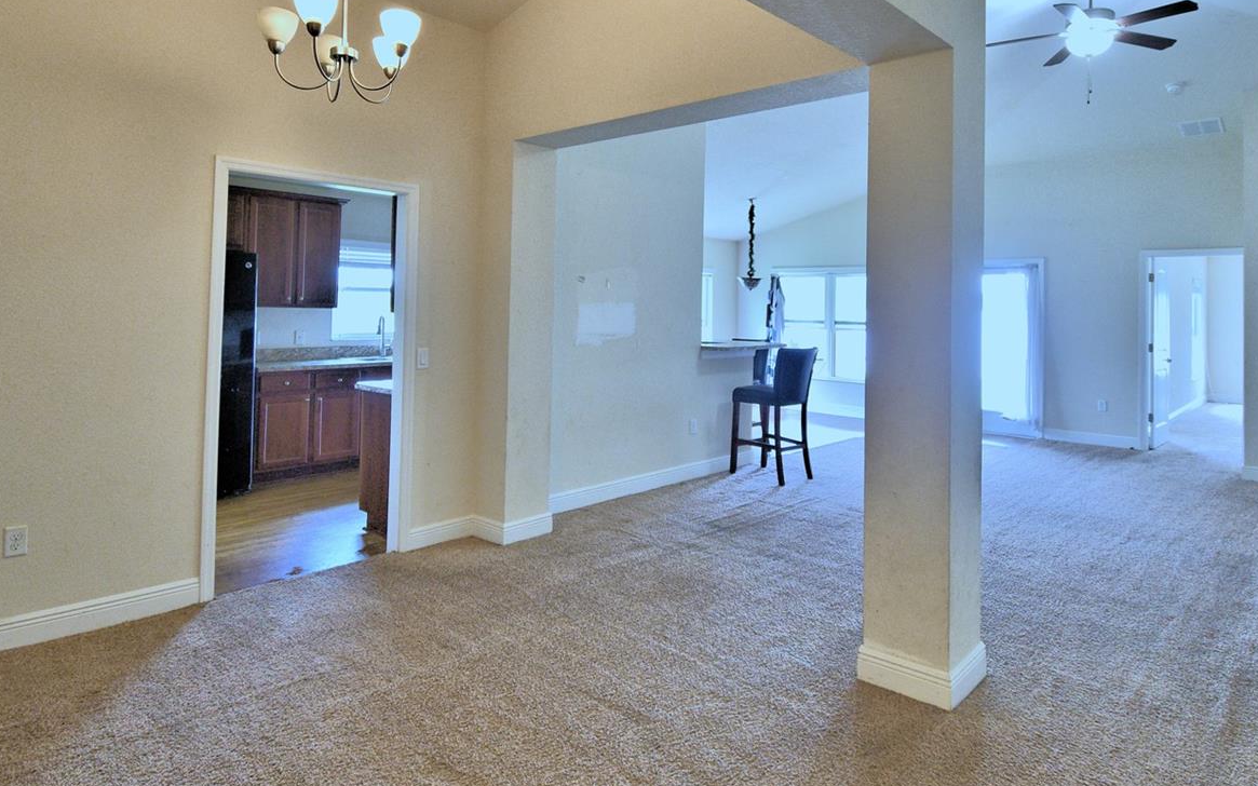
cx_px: 684
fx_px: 720
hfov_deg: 82.1
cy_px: 287
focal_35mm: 21
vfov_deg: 56.5
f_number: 4.5
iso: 400
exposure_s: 1/40
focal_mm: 10
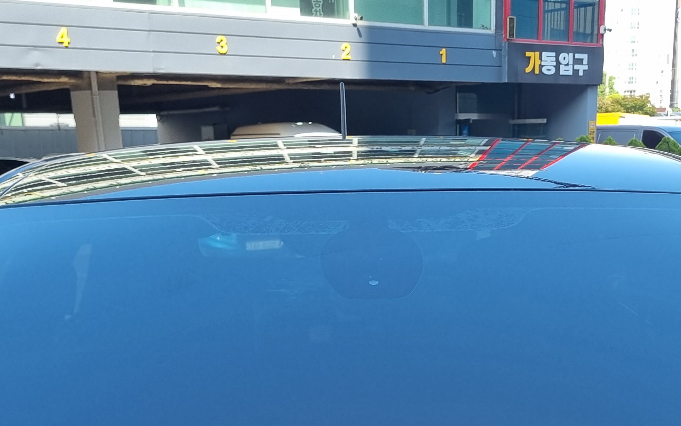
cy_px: 521
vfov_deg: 20.8
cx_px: 387
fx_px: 1076
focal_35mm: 58
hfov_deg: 35.1
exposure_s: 1/530
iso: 50
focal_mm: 5.4
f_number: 1.8
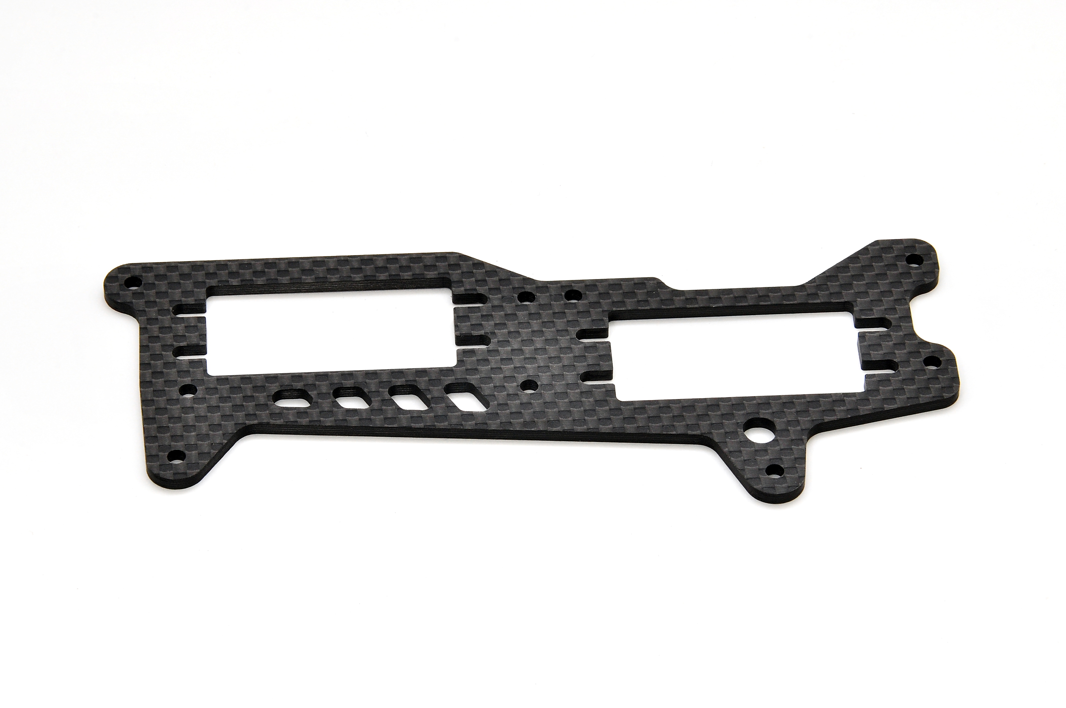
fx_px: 5146
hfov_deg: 11.8
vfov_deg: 7.9
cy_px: 354
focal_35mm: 174
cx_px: 533
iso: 400
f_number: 22
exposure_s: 1/60
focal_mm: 116
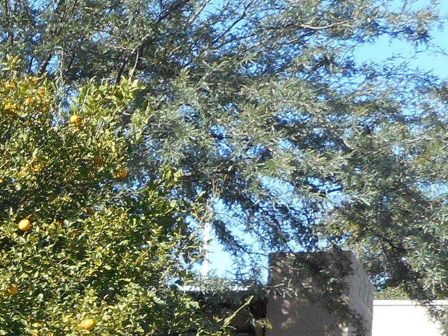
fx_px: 1178
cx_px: -313
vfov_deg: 15.7
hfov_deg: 18.0
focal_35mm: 91
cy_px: 399
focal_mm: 4.5
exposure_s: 1/320
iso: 80
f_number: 3.7
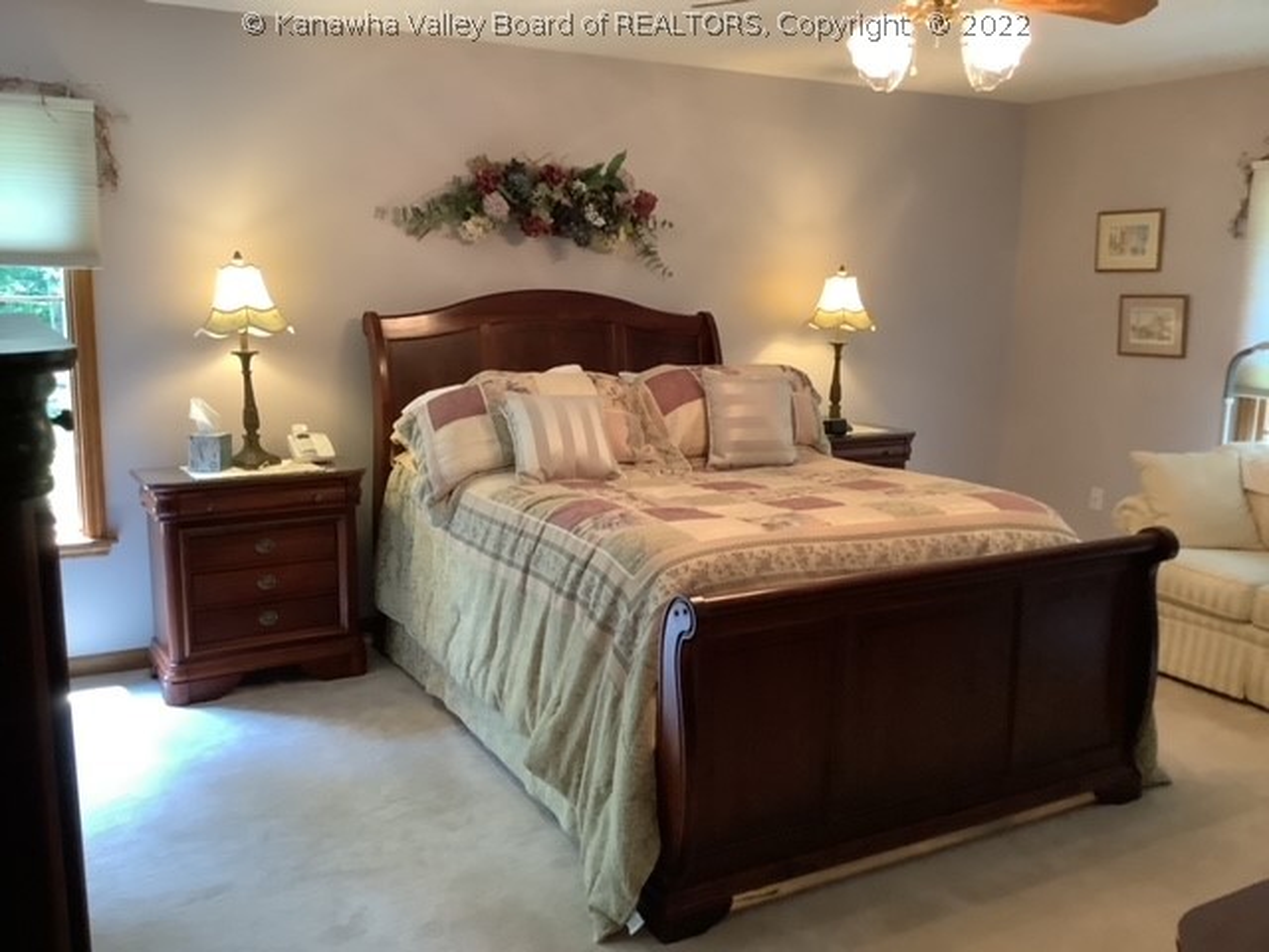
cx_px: 634
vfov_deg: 45.4
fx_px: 1136
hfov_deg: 58.4
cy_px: 476
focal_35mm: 31
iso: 250
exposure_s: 1/40
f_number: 2.4
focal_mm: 3.3
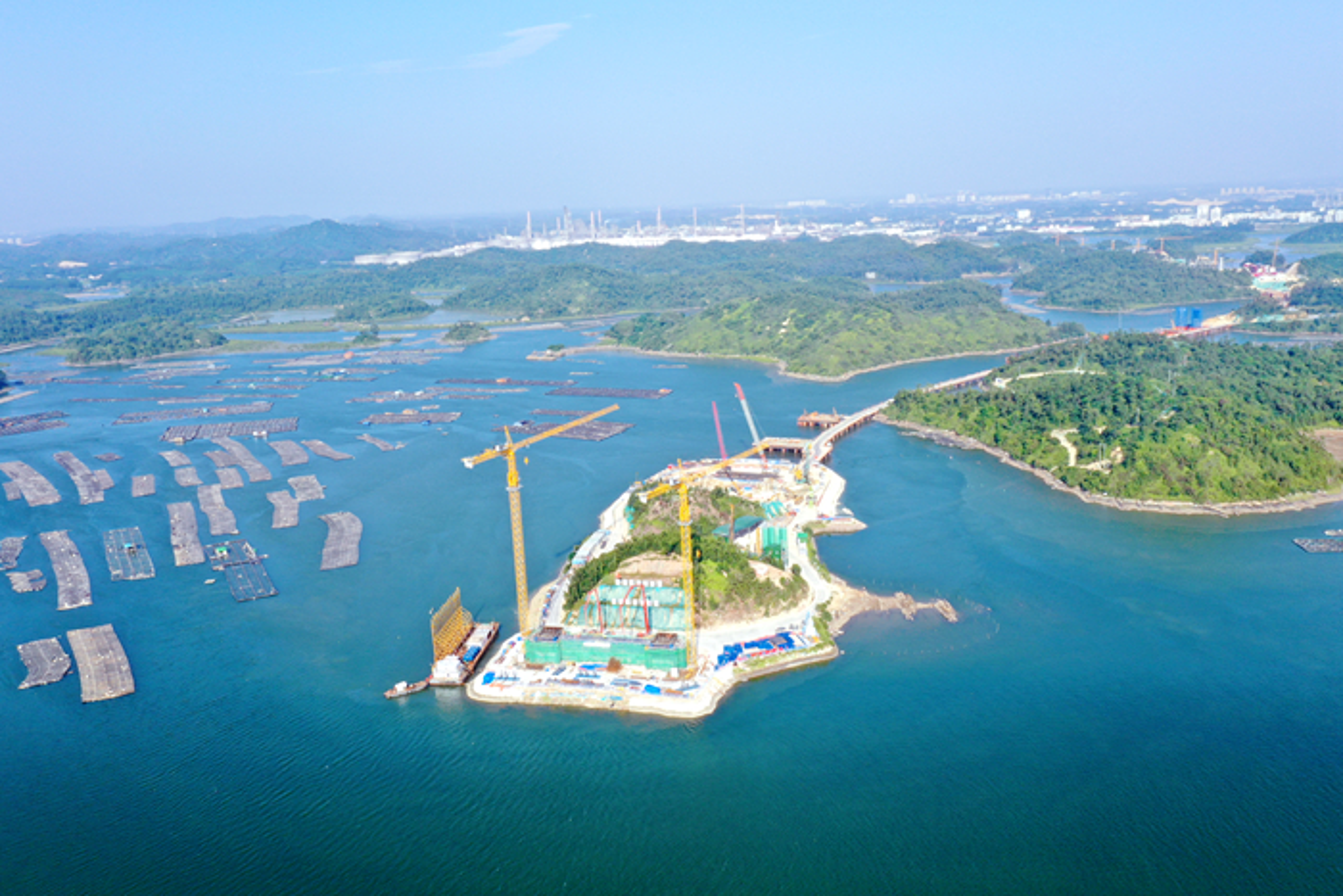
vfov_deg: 46.4
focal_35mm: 28
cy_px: 448
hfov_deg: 65.5
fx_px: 1045
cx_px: 672
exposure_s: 1/200
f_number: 7.1
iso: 100
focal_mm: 10.26
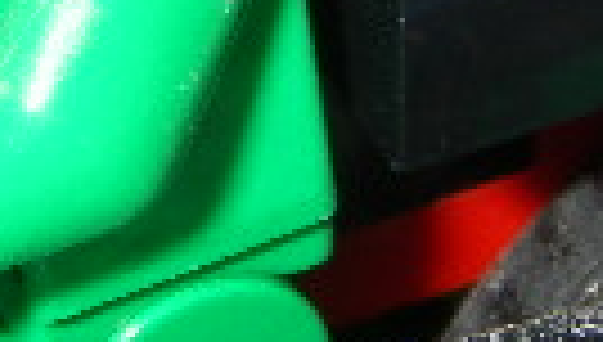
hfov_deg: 6.6
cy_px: -351
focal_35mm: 327
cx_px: -27
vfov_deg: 3.7
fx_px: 5239
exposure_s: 1/60
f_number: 7.4
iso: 80
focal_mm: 10.5
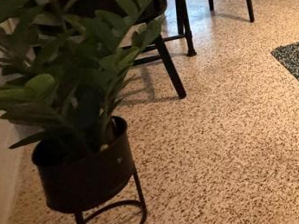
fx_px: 337
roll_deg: -1.0
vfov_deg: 32.8
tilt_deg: -17.2
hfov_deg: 32.8
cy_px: -16
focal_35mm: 39
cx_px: 405
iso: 1000
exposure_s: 1/40
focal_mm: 2.22
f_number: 2.2
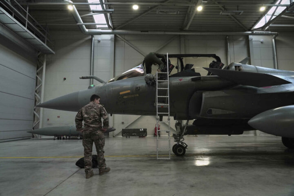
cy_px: 98
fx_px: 196
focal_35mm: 24
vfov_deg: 53.2
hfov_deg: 73.7
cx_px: 147
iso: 1250
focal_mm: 24
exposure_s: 1/50
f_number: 5.6
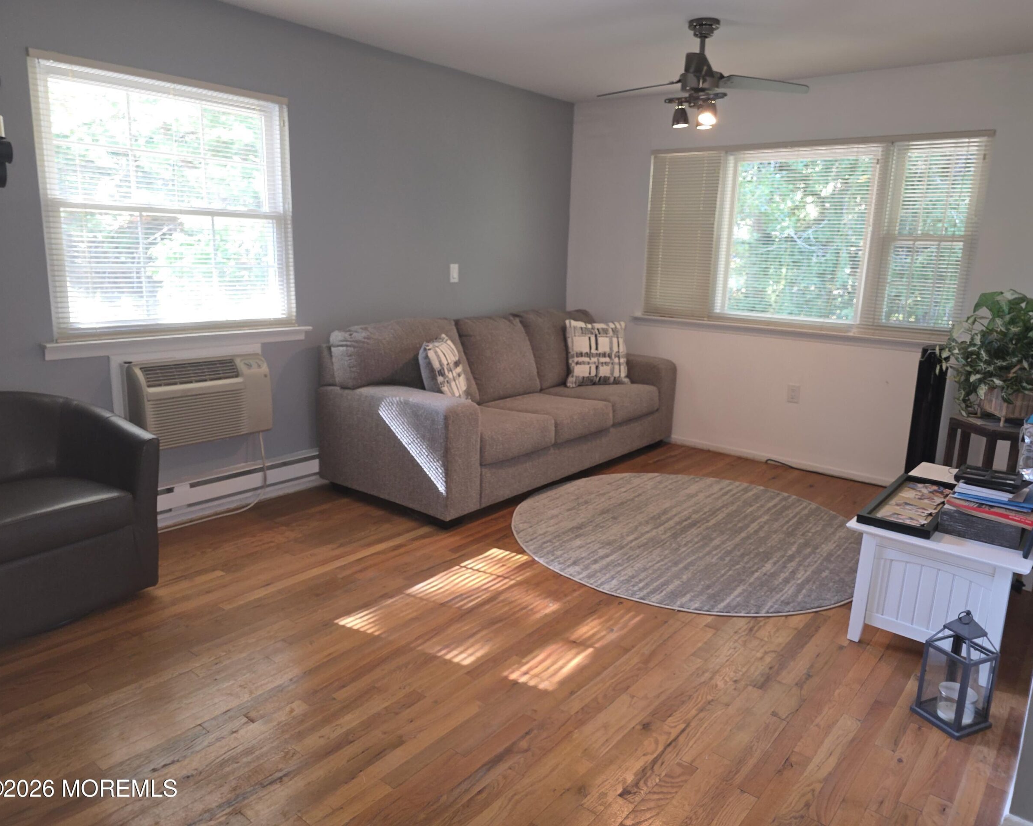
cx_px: 536
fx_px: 734
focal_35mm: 24
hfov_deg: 70.3
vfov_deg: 58.8
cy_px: 413
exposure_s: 1/24
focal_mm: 6.3
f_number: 1.7
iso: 100
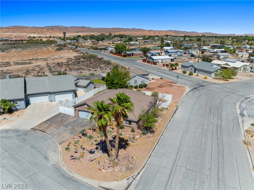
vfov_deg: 56.7
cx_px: 127
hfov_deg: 71.6
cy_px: 95
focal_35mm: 24
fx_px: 176
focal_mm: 12.29
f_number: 2.8
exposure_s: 1/320
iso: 100
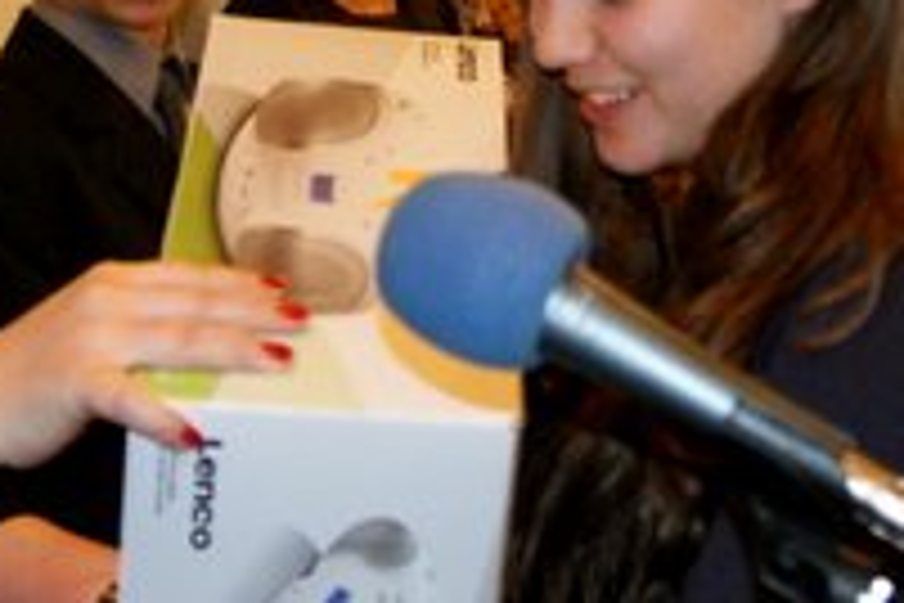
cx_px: 508
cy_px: -124
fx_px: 2636
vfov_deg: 12.7
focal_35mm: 105
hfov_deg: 19.4
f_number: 2.8
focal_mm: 22
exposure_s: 1/60
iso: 800
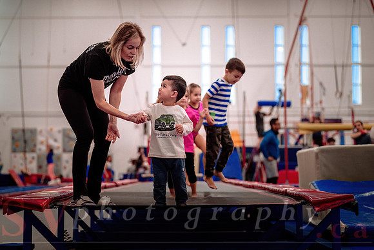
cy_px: 117
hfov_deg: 23.4
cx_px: 187
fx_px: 905
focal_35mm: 87
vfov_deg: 15.7
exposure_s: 1/400
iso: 1600
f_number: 2.8
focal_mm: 82
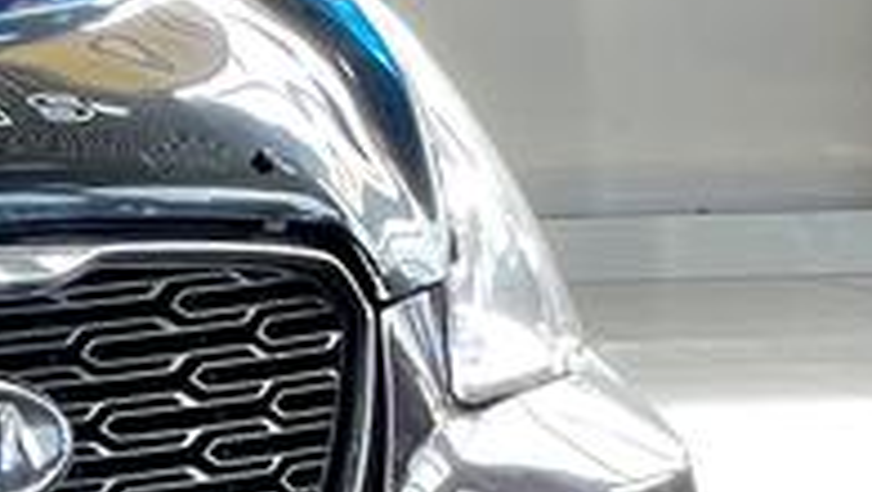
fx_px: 8052
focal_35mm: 348
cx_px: -1686
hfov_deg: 5.8
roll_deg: +1.1
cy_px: 9
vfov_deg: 3.5
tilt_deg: -1.4
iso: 80
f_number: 2
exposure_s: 1/99
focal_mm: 6
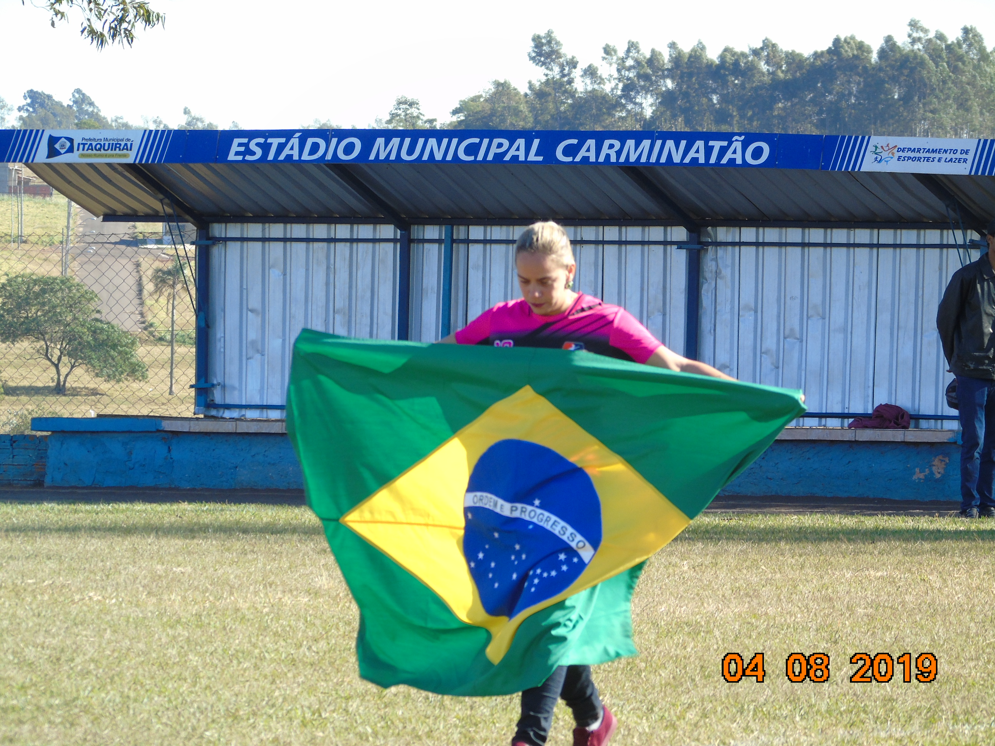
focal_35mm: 317
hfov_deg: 6.3
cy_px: 373
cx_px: 498
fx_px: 9112
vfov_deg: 4.7
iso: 100
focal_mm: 57
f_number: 5.1
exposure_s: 1/125
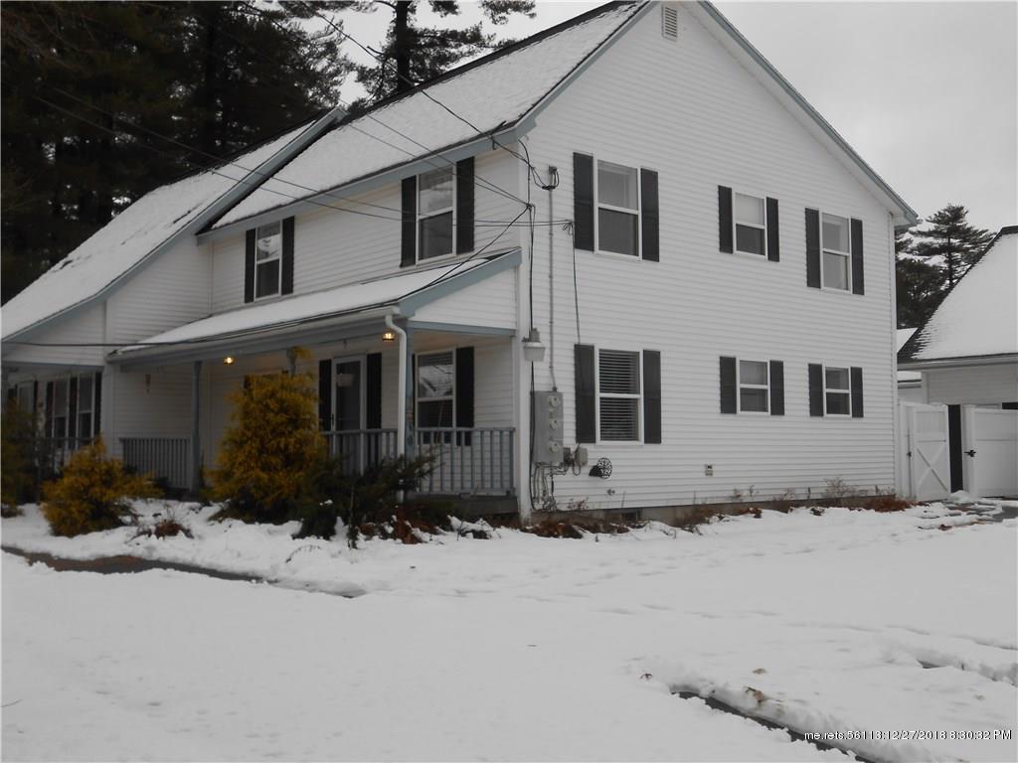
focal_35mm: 38
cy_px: 382
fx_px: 1118
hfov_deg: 49.0
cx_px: 509
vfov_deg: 37.7
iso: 100
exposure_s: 1/250
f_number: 4.2
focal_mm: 6.8
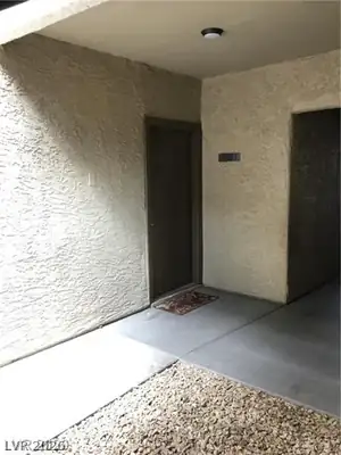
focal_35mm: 29
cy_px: 228
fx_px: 381
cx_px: 170
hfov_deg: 48.2
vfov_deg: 61.7
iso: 50
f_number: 2.2
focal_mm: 4.15
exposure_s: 1/15
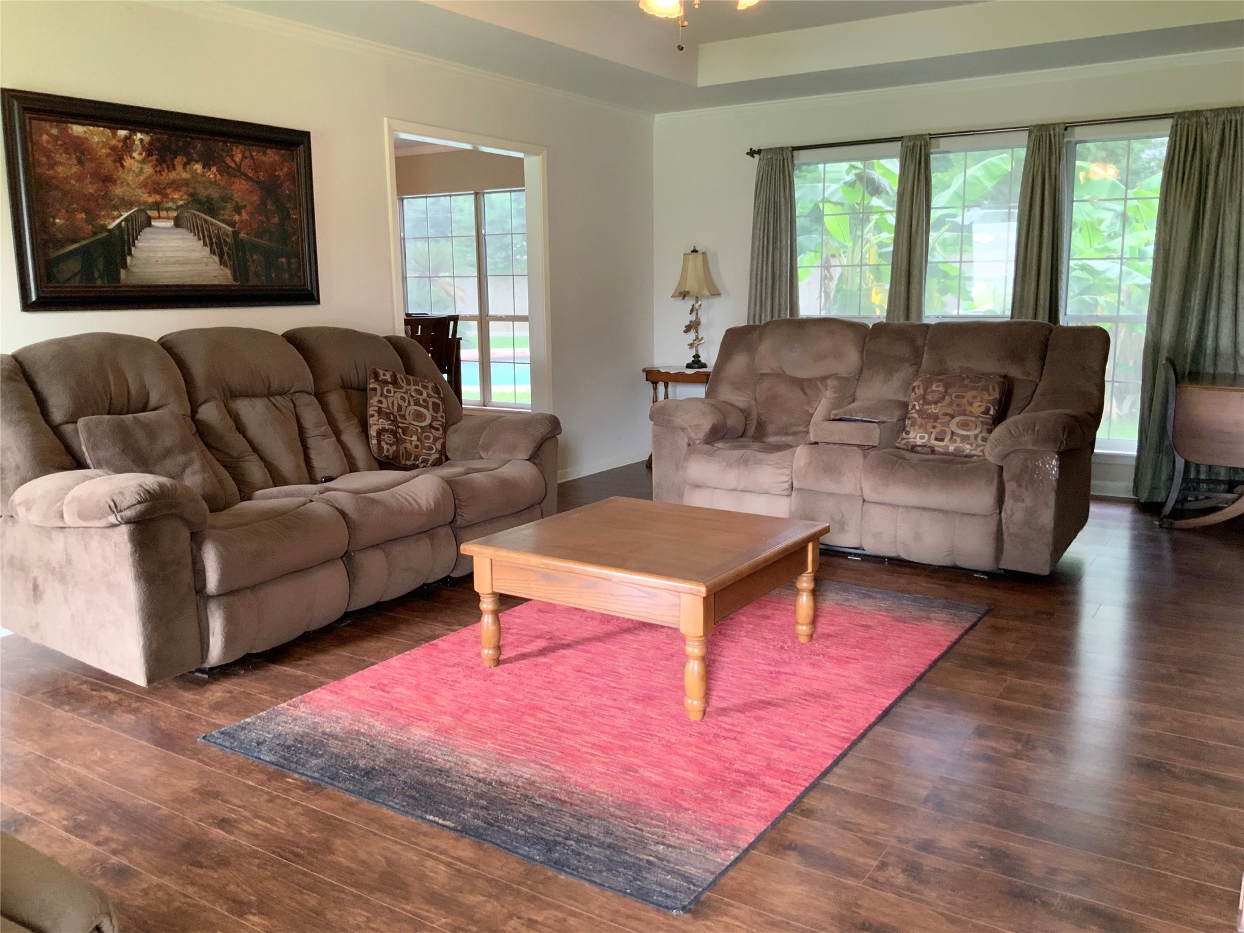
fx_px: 1042
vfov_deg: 48.2
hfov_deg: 61.7
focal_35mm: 29
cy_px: 466
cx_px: 622
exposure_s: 1/60
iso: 200
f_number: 1.8
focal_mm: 3
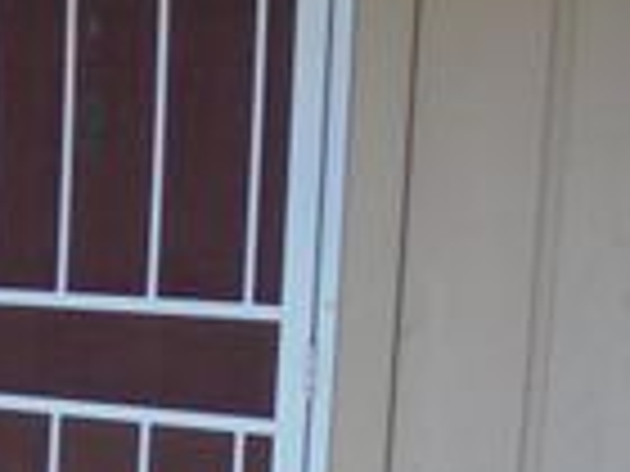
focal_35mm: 93
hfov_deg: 17.4
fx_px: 1693
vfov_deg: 15.8
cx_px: -477
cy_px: 371
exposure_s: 1/400
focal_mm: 4.6
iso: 100
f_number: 3.5
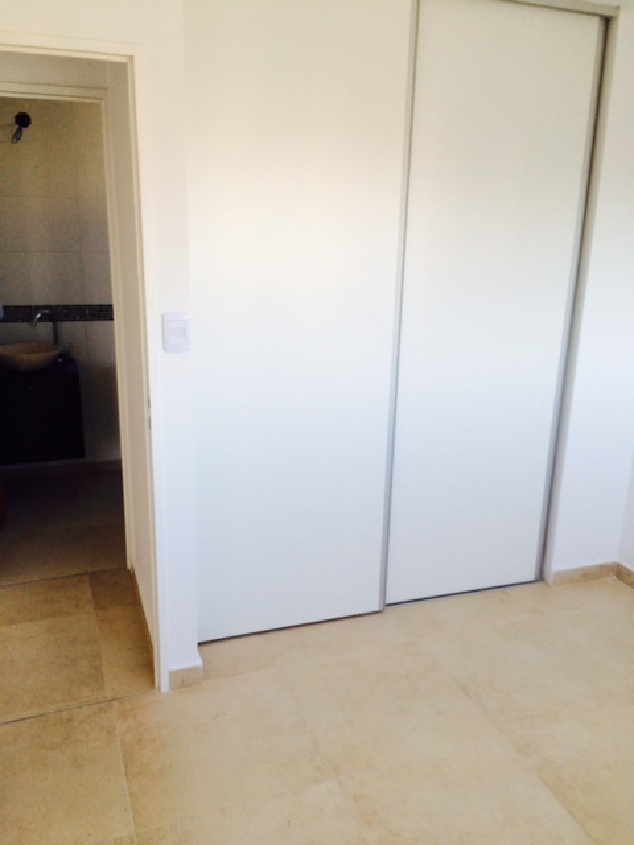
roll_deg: -1.2
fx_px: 708
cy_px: 422
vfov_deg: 61.7
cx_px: 317
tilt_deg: -19.0
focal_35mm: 29
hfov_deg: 48.2
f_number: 2.2
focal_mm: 4.15
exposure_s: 1/120
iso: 50
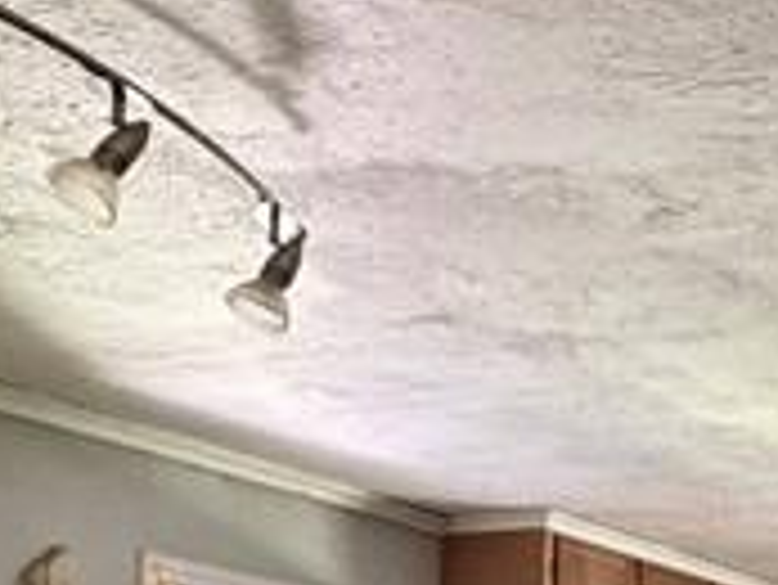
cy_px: 594
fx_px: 1867
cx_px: 877
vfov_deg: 17.4
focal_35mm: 83
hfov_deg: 22.1
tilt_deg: +7.3
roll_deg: +1.0
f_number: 2.2
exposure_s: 1/58
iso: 1250
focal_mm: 2.22
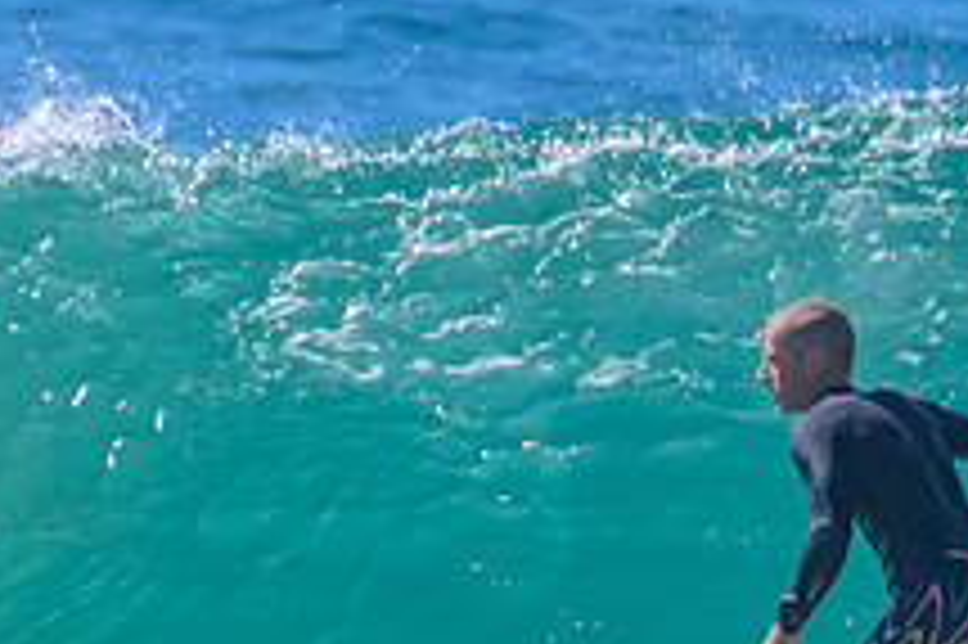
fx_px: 68835
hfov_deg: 0.8
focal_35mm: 2562
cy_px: 771
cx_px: 774
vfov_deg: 0.5
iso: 1250
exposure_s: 1/2000
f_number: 11
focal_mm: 800
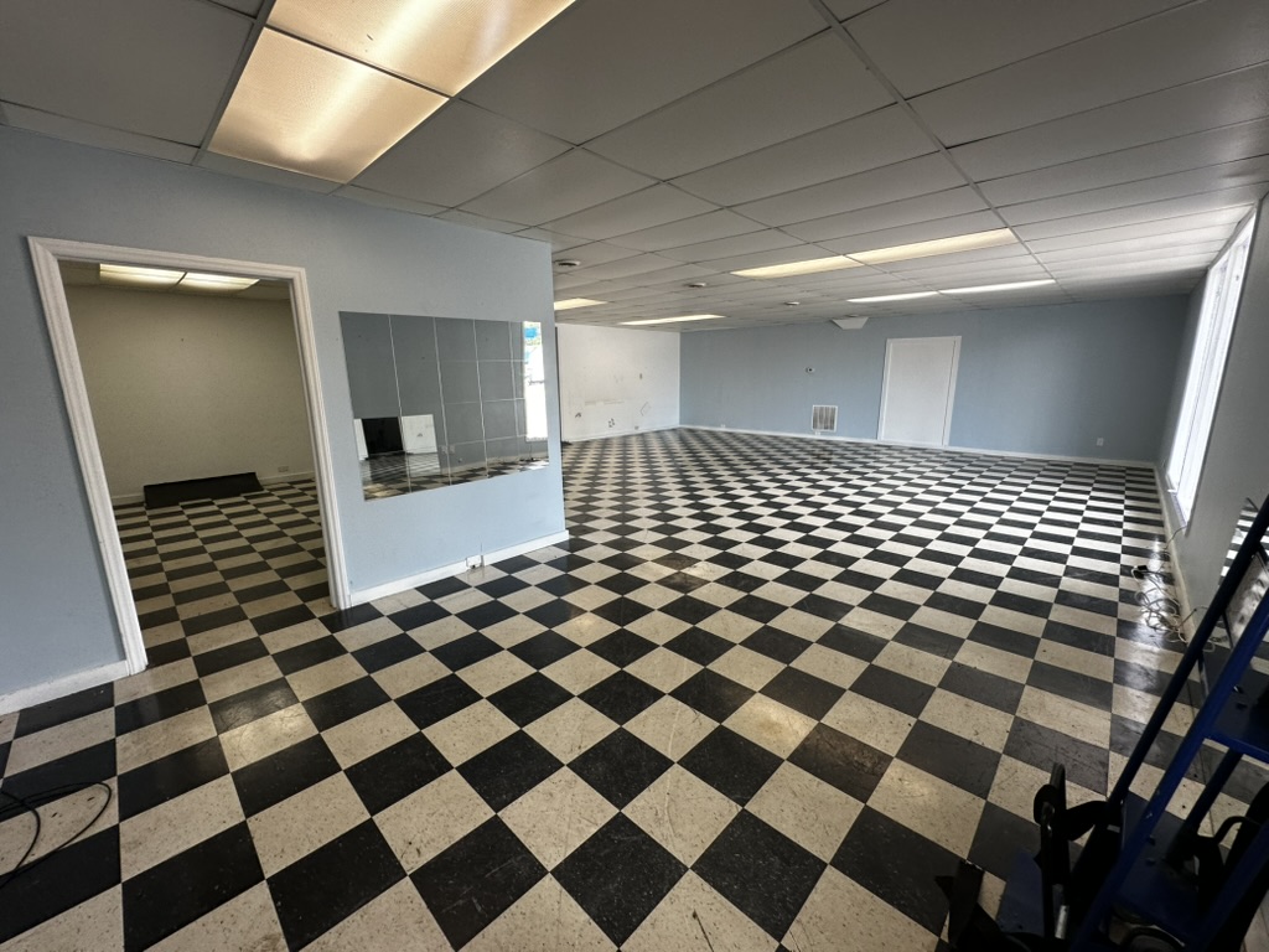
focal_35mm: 14
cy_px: 476
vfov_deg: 85.7
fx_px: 513
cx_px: 634
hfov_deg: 102.1
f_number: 2.2
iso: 100
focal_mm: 2.22
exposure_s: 1/120
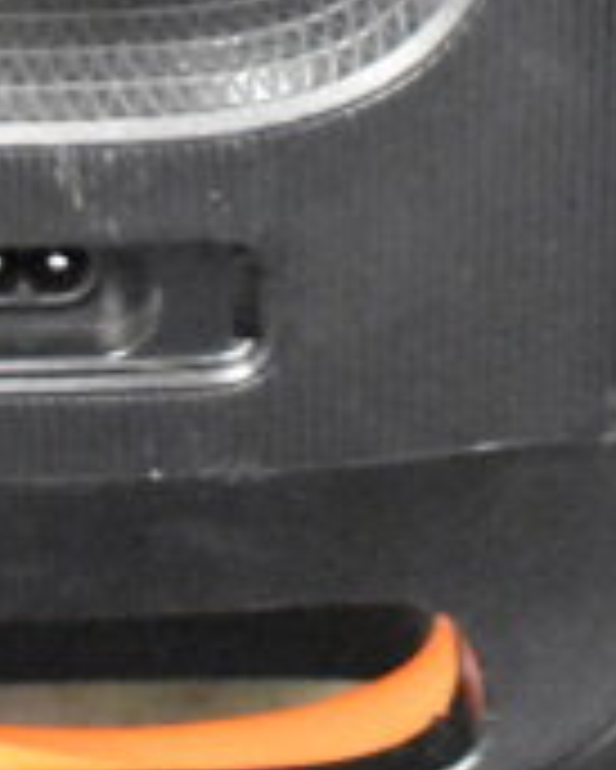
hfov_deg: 7.3
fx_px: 4804
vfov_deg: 8.6
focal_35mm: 211
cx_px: 166
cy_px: -858
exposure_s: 1/50
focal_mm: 28
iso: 16000
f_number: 4.2
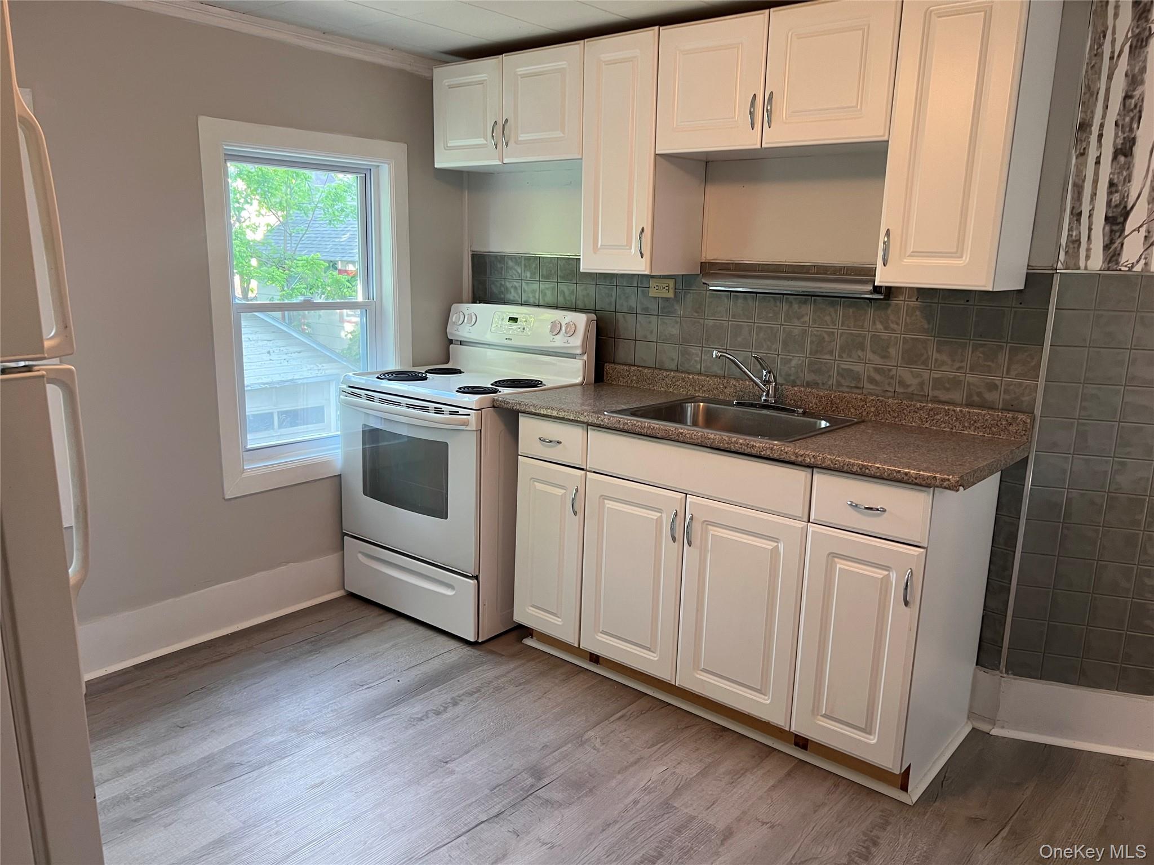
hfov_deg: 67.3
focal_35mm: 26
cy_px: 432
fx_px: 867
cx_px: 577
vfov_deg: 53.1
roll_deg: -1.0
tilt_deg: -13.4
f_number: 1.5
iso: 100
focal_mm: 5.7
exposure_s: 1/60
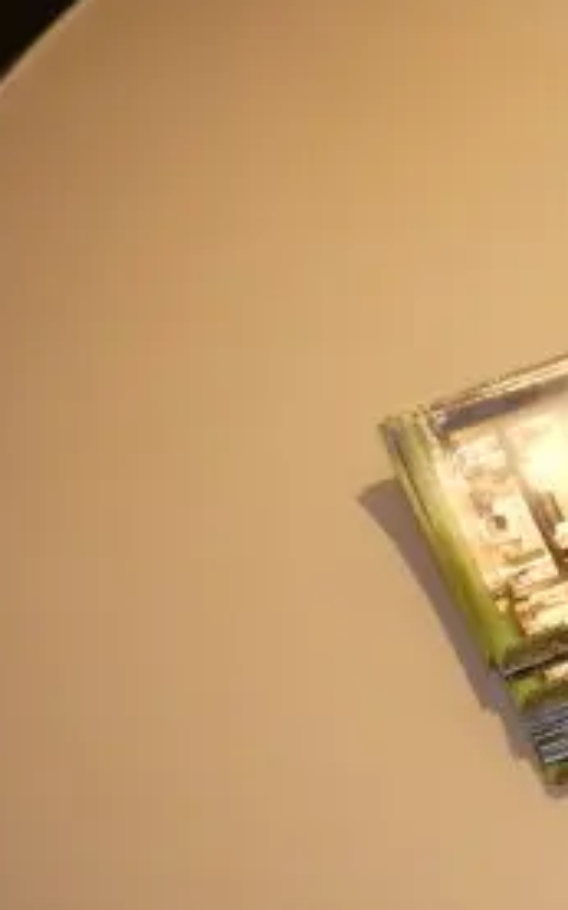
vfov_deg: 22.0
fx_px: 2329
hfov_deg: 12.5
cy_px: 611
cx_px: 1070
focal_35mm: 94
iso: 200
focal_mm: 4.3
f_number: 3.3
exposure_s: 1/60
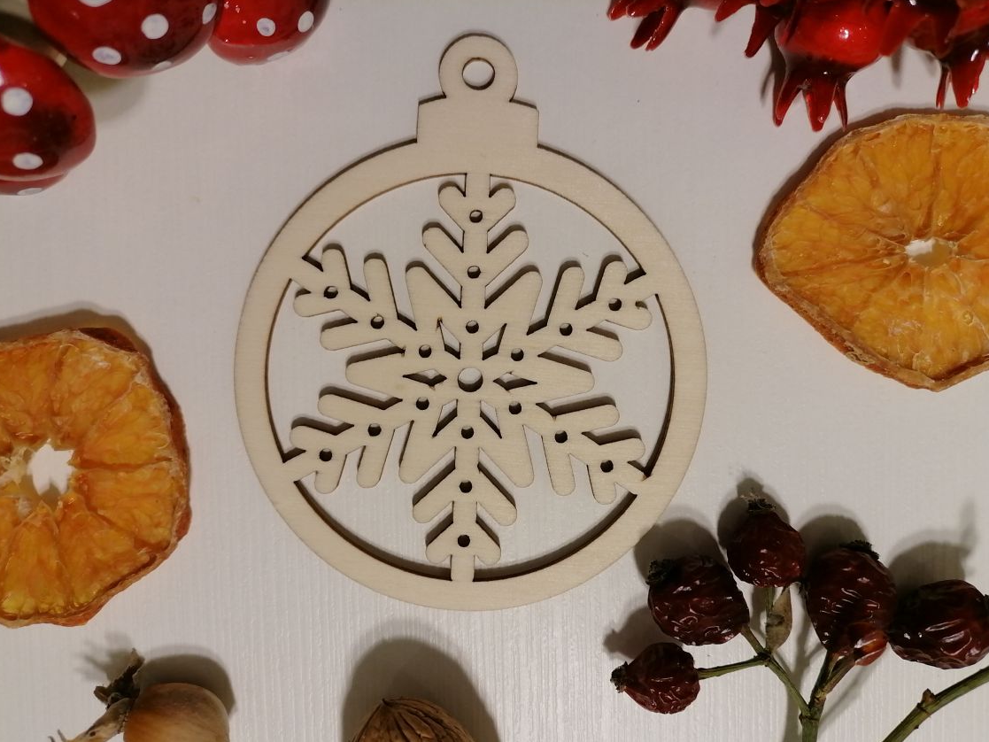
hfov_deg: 61.6
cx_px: 507
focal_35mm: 29
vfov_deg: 48.2
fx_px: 829
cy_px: 391
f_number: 1.8
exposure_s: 1/33.3
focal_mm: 5.4
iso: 100
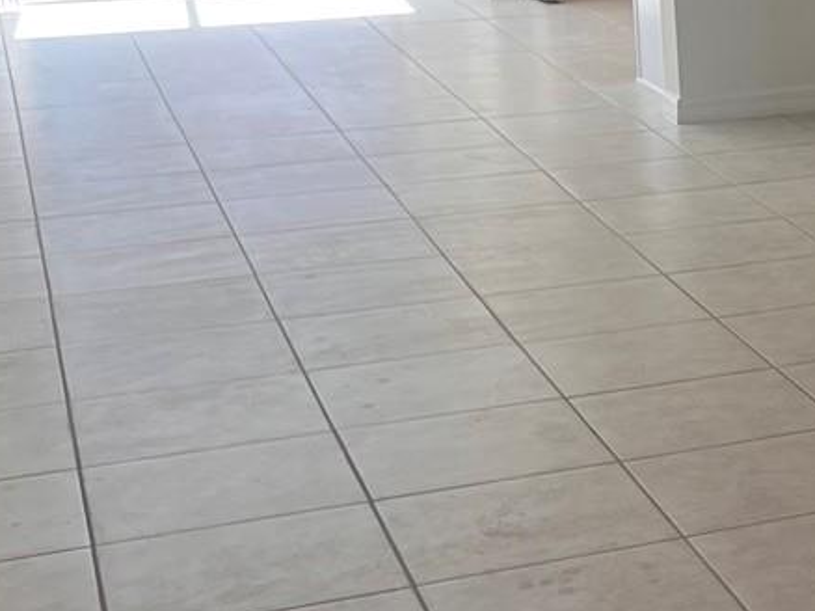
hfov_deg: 18.2
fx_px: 2235
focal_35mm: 95
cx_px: 1258
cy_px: 155
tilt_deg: -11.4
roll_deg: -0.3
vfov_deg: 15.5
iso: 32
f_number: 1.5
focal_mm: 5.7
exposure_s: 1/133
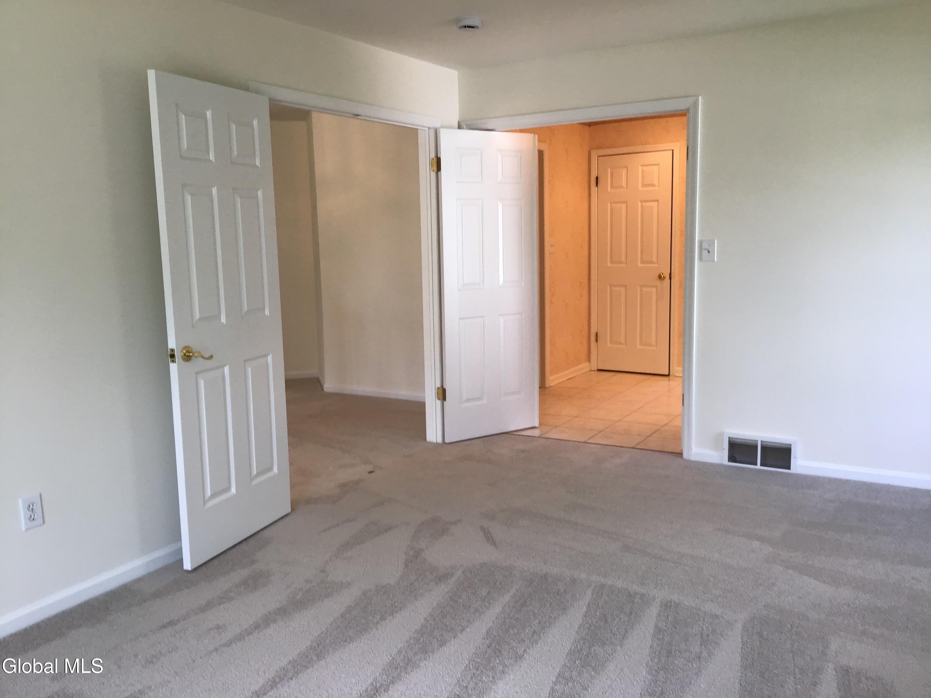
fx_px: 834
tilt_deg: -8.9
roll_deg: +0.9
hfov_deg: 58.4
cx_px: 466
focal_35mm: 31
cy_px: 349
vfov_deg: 45.4
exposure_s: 1/50
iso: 25
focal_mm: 3.3
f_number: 2.4
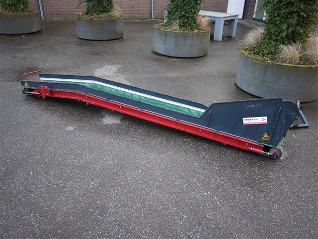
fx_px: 257
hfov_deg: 63.4
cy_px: 120
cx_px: 159
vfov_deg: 49.7
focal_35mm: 28
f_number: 2.5
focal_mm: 14
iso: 250
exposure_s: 1/125
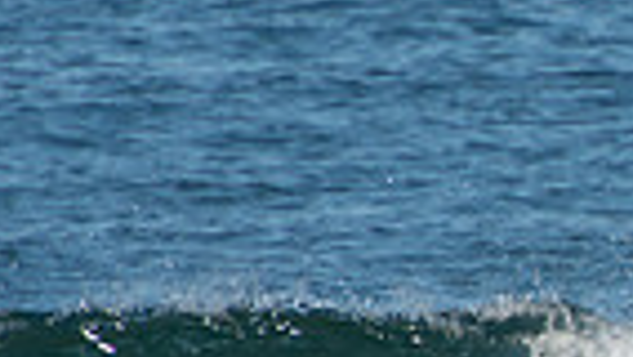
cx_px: 1195
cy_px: 453
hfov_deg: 0.8
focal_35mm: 2559
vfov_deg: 0.5
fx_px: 42968
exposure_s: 1/1000
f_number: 5.6
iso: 180
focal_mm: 400
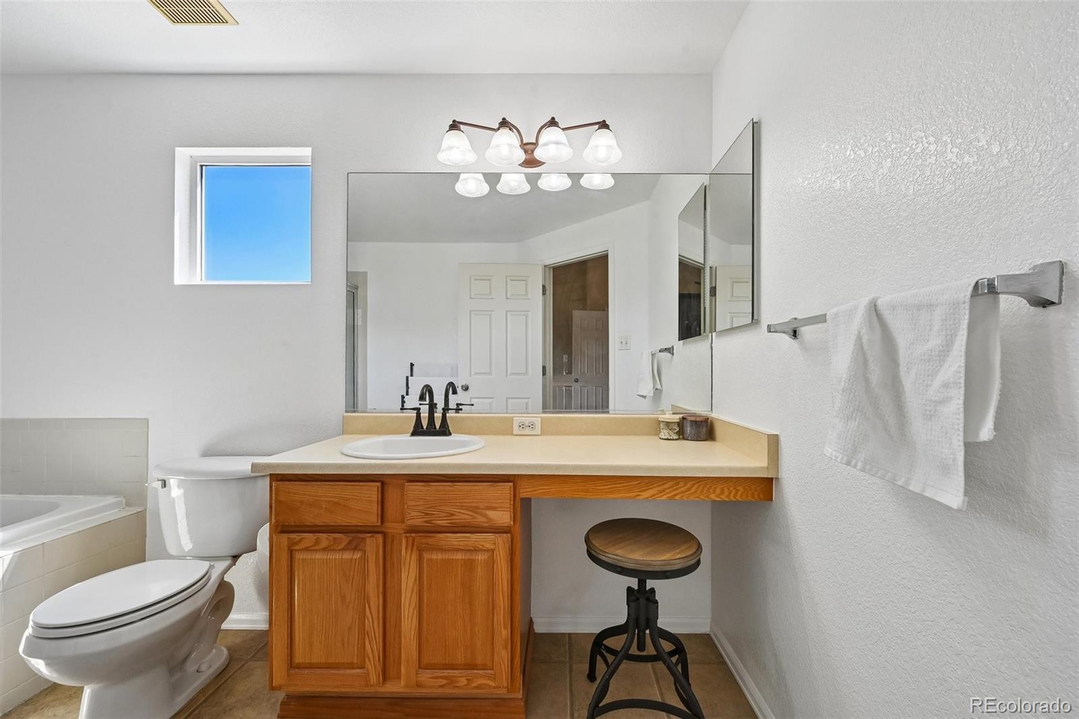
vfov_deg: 81.2
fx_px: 419
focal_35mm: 14
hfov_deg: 104.3
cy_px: 360
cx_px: 540
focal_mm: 14
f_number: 10
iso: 400
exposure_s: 1/80
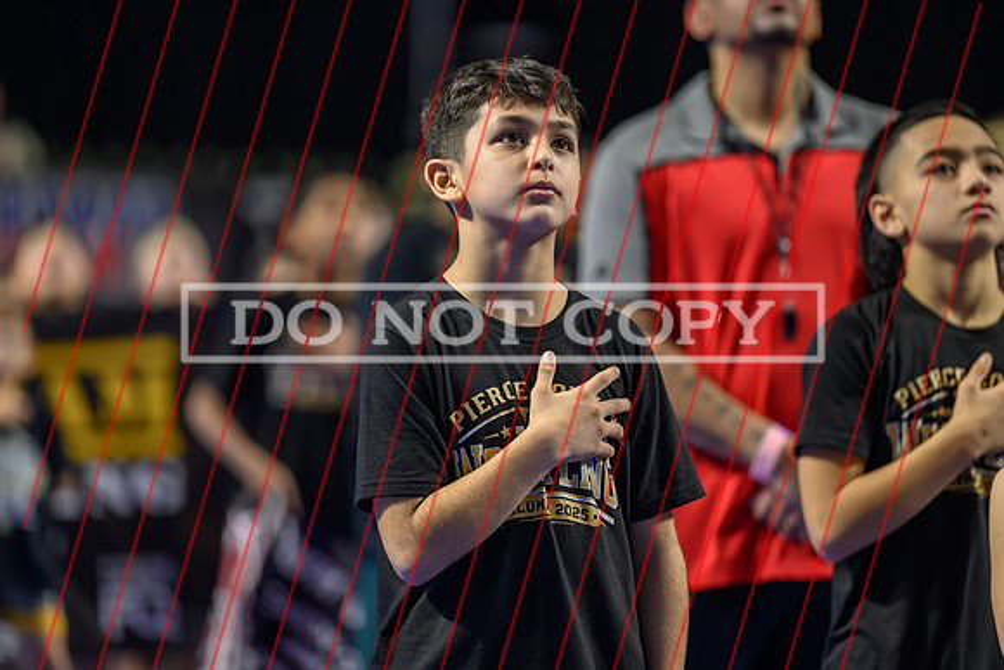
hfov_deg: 9.0
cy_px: 298
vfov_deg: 6.0
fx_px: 6357
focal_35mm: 228
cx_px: 510
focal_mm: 200
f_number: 2.8
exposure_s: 1/400
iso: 1800
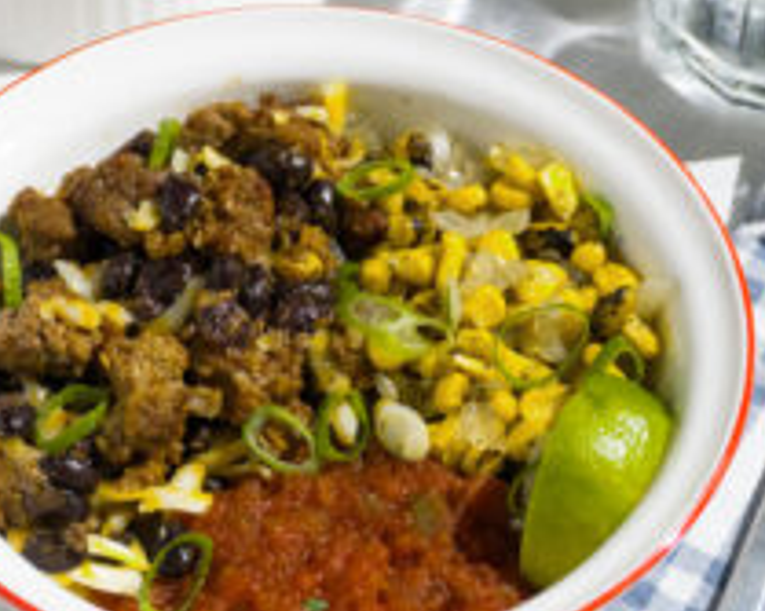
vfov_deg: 14.1
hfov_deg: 17.6
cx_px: 216
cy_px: 223
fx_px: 2467
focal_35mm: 109
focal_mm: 36
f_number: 5.6
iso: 1250
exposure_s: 1/160
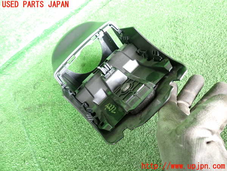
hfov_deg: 69.4
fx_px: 164
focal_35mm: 25
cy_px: 86
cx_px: 114
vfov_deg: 54.9
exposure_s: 1/30
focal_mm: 4.5
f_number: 2
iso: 320
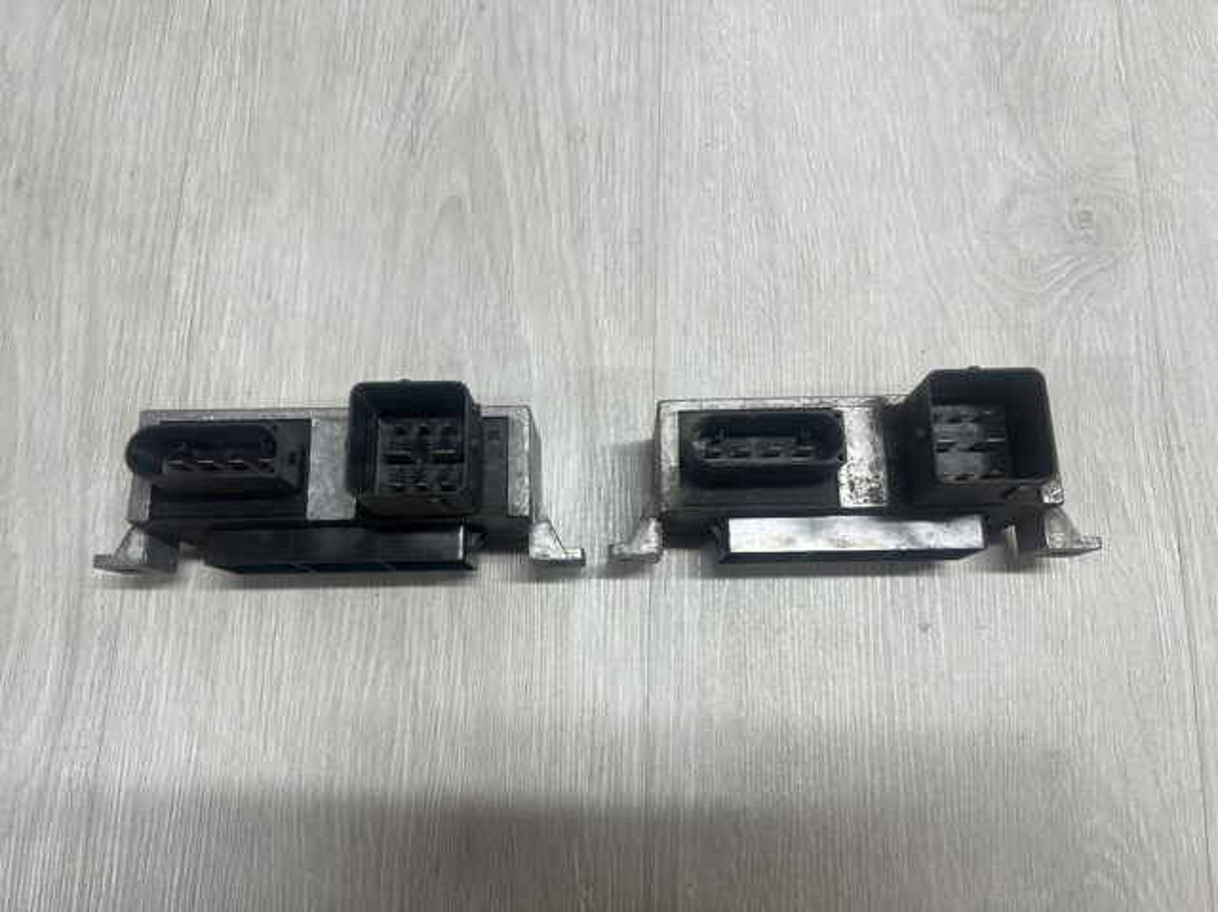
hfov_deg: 67.3
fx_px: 914
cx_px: 609
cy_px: 456
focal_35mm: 26
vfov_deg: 53.0
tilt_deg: -76.3
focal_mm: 5.7
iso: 50
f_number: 1.5
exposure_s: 1/100
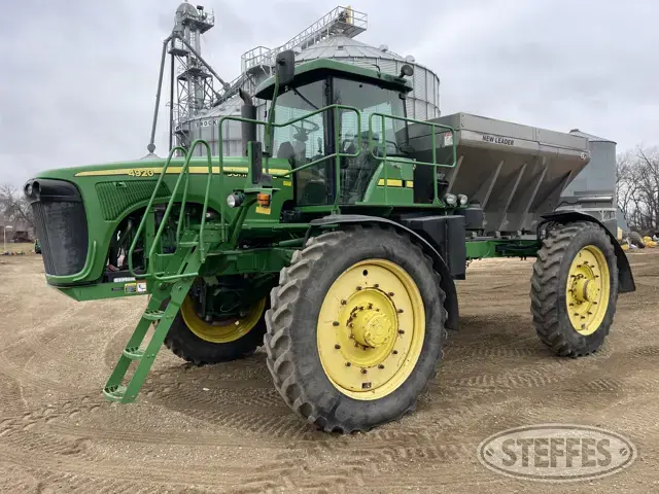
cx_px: 330
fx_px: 476
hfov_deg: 69.4
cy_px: 247
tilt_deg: +1.5
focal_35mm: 25
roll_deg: +1.4
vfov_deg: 54.9
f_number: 1.6
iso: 40
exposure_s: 1/121
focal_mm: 5.1
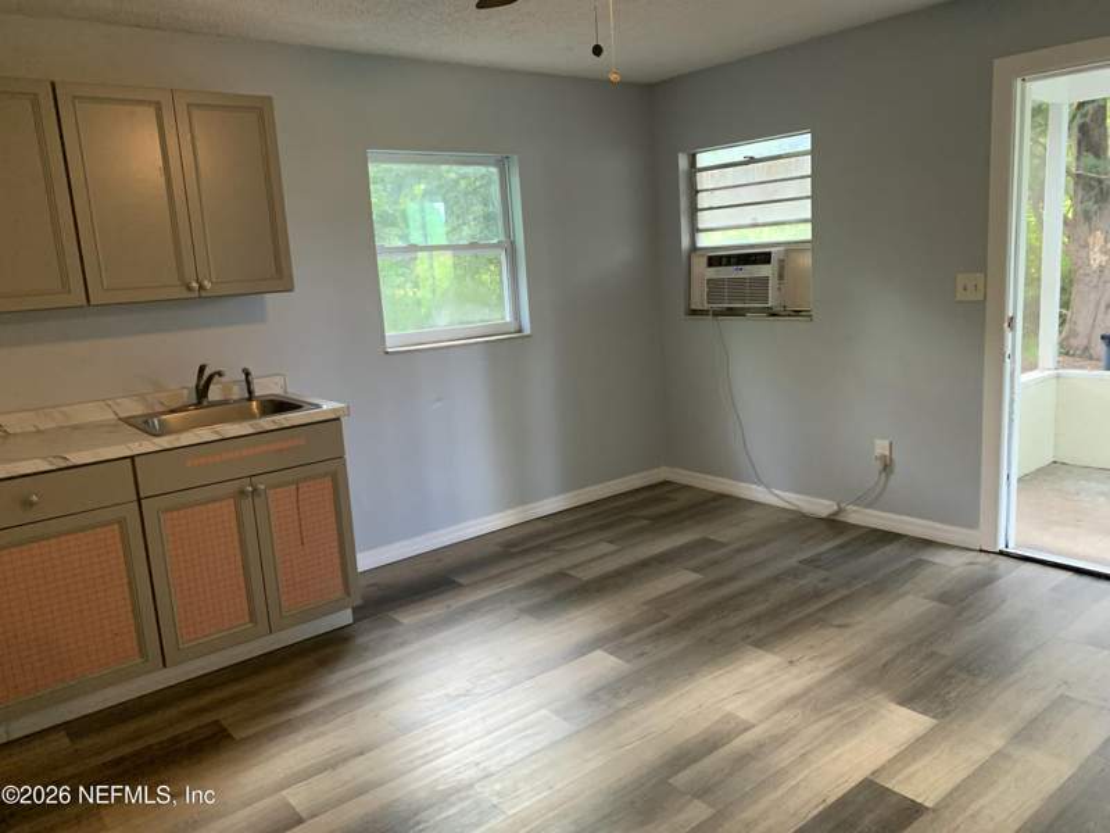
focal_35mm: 26
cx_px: 555
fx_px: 834
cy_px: 416
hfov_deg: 67.3
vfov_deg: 53.1
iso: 250
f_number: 1.8
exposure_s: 1/60
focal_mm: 4.25
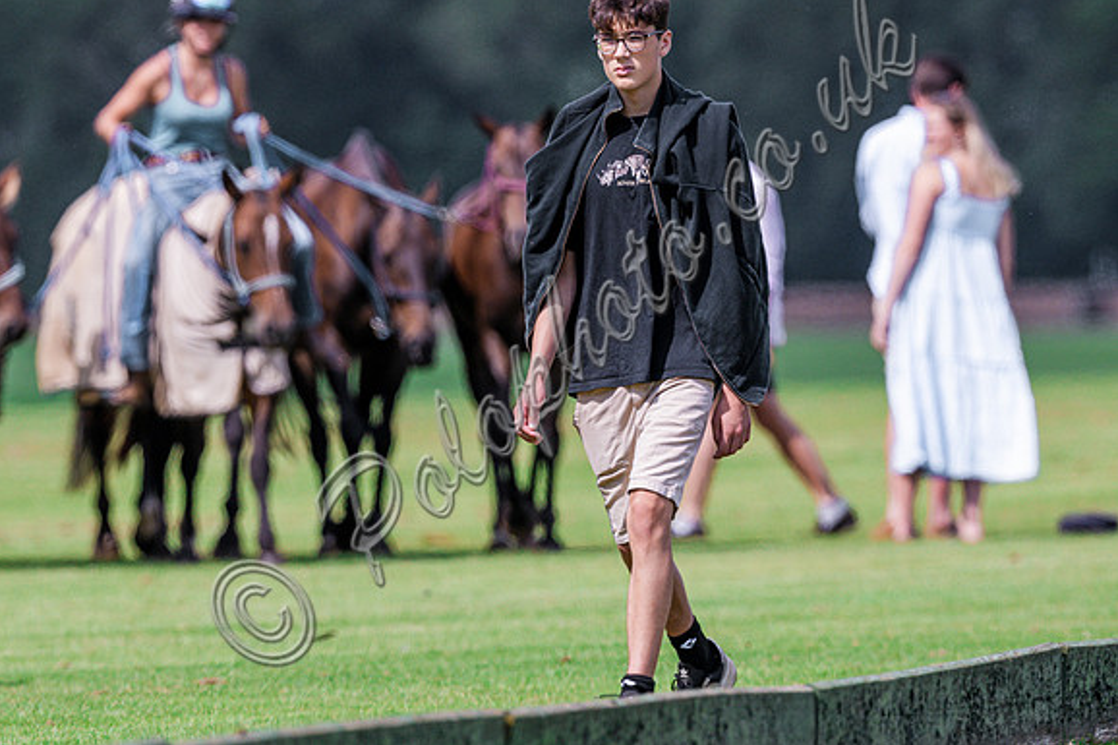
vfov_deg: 1.8
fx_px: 24122
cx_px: 533
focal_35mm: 777
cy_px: 390
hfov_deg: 2.7
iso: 400
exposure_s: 1/1600
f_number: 6.3
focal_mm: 500
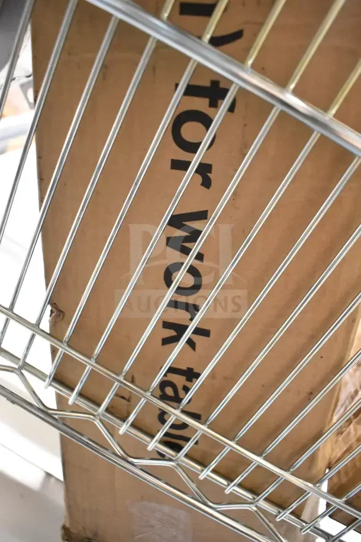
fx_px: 451
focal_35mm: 30
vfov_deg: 61.9
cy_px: 271
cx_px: 180
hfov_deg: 43.6
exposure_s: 1/50
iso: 6400
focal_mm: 20
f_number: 3.8
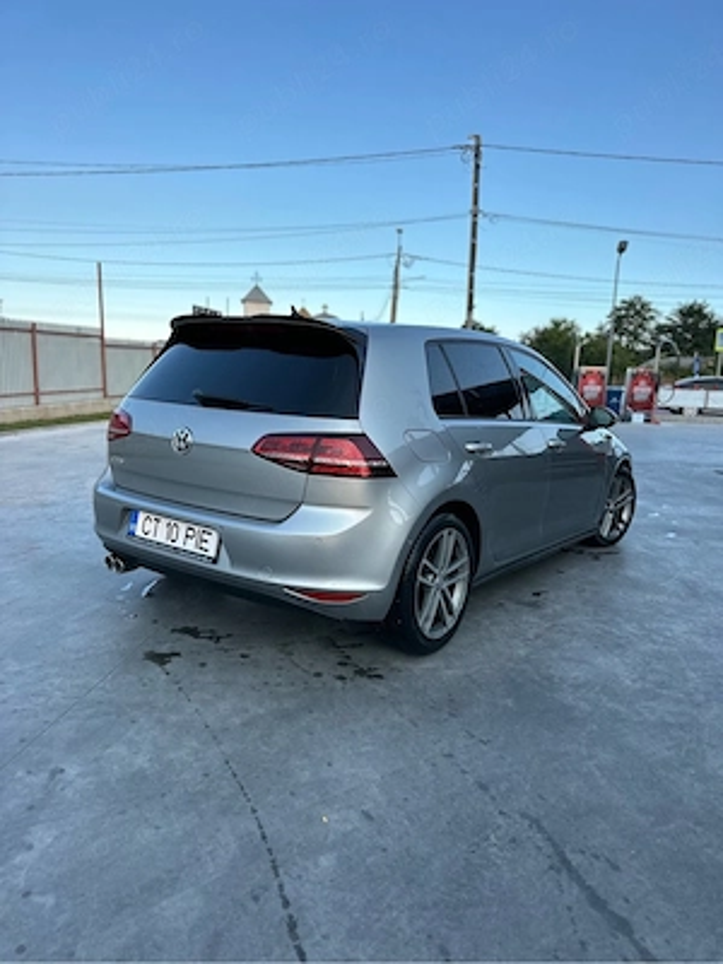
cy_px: 482
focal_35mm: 24
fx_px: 668
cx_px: 362
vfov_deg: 71.6
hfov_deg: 56.8
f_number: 1.78
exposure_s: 1/935
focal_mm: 6.86
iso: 80
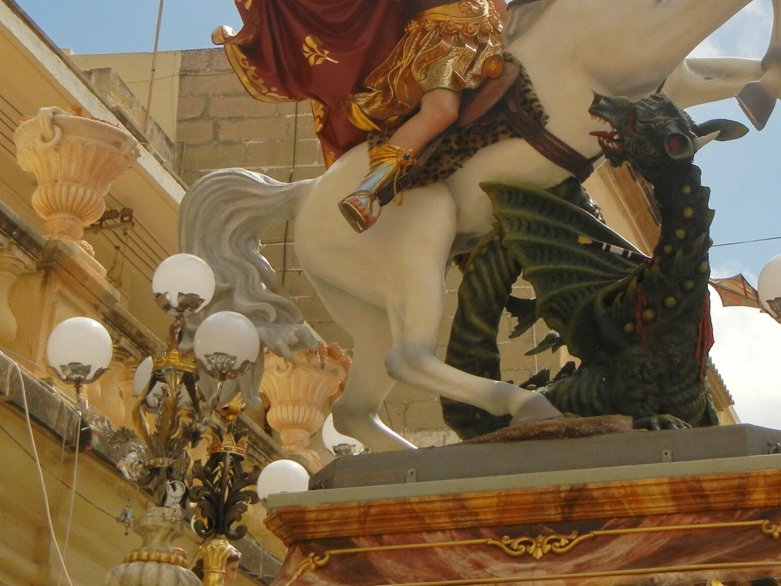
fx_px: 2233
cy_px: 169
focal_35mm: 99
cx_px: 461
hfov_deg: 19.8
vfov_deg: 14.9
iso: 160
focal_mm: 10.6
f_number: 8
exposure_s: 1/634
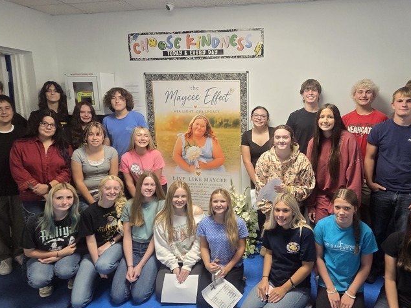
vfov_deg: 63.4
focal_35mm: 21
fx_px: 249
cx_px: 253
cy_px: 145
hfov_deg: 77.8
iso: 320
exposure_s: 1/60
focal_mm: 2.2
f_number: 2.2
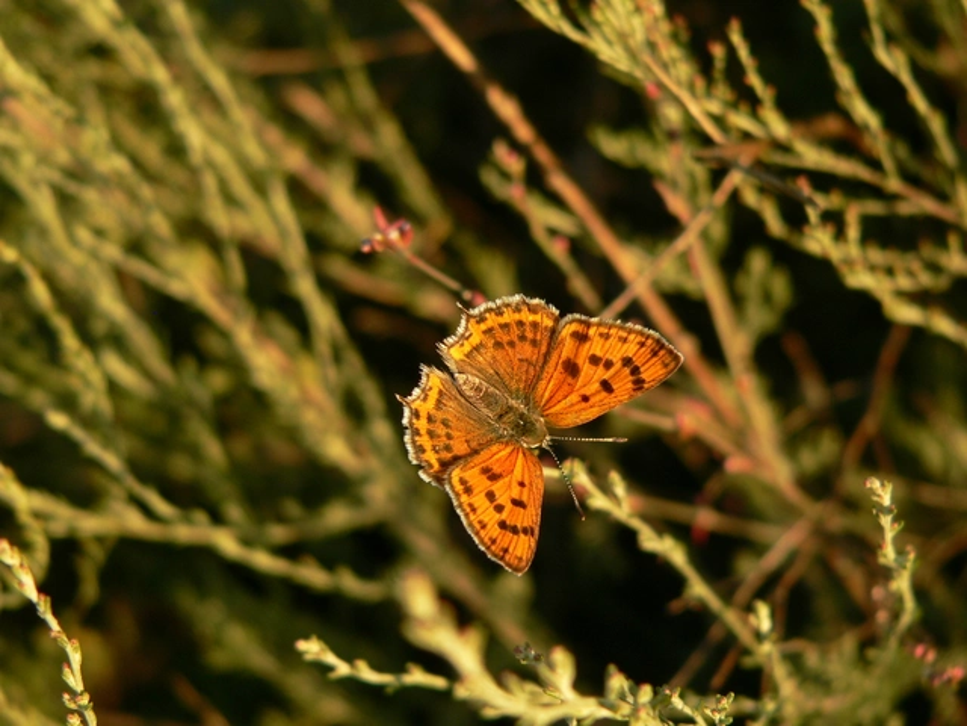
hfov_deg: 26.7
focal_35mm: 73
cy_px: 363
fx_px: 2039
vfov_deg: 20.2
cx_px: 484
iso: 80
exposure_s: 1/250
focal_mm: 12.1
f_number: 3.7
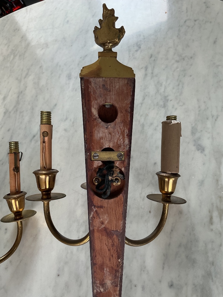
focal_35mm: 29
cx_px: 112
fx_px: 249
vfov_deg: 61.7
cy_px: 148
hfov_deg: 48.2
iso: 50
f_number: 1.8
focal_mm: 3
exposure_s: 1/120
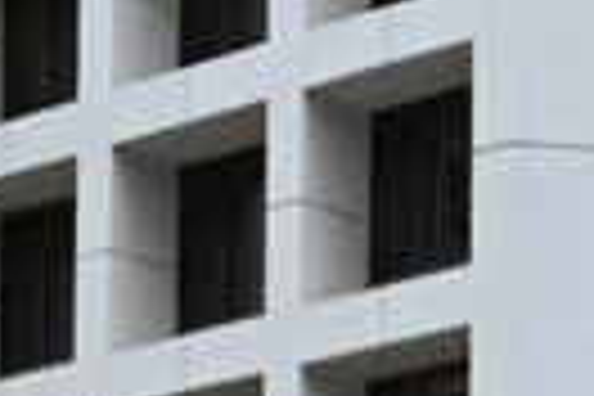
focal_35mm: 245
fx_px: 4040
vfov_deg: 5.2
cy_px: 1352
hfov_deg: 7.5
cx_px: 1696
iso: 5000
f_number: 8
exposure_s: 1/80
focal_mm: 31.5
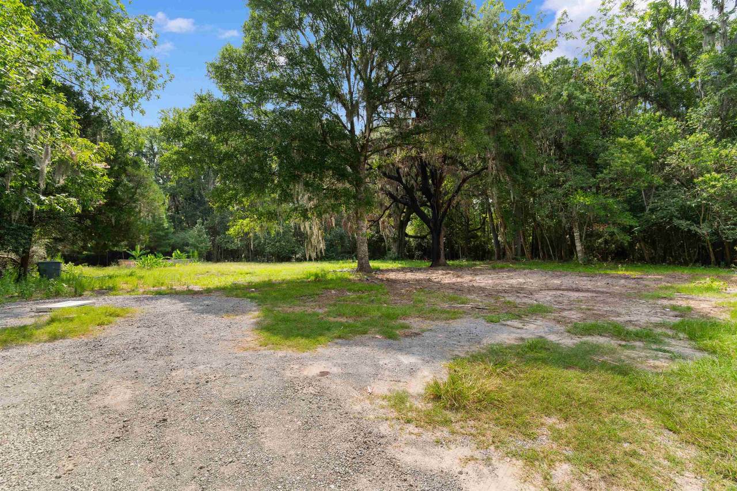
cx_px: 368
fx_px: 327
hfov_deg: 96.7
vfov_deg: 73.7
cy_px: 246
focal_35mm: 16
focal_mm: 11
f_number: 6.3
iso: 100
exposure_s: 1/160
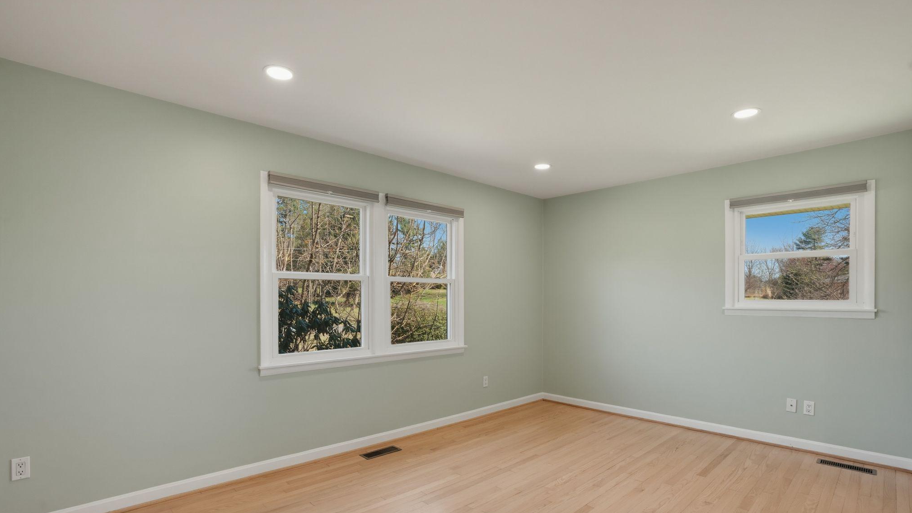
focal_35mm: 17
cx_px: 454
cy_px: 304
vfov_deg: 63.4
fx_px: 411
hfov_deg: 95.9
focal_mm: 16
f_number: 8
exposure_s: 1/100
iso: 400
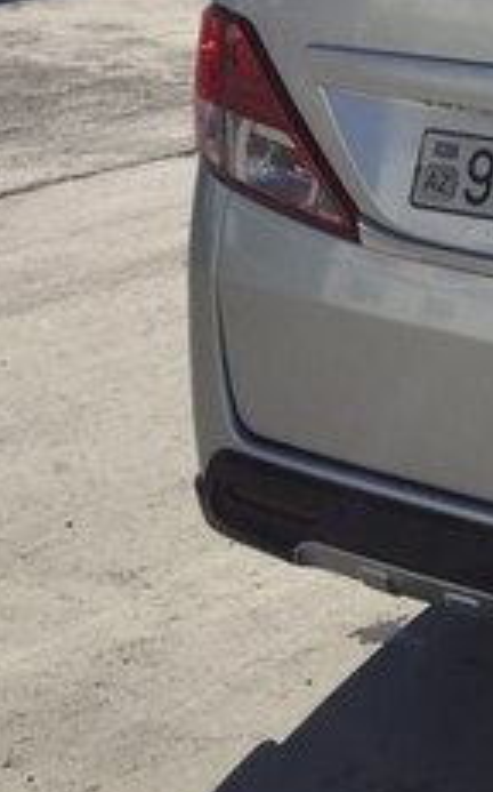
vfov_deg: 23.1
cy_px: 101
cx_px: 894
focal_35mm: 88
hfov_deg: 13.3
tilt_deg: -11.0
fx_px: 1895
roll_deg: -0.8
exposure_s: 1/2475
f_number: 2.2
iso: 32
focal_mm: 4.15
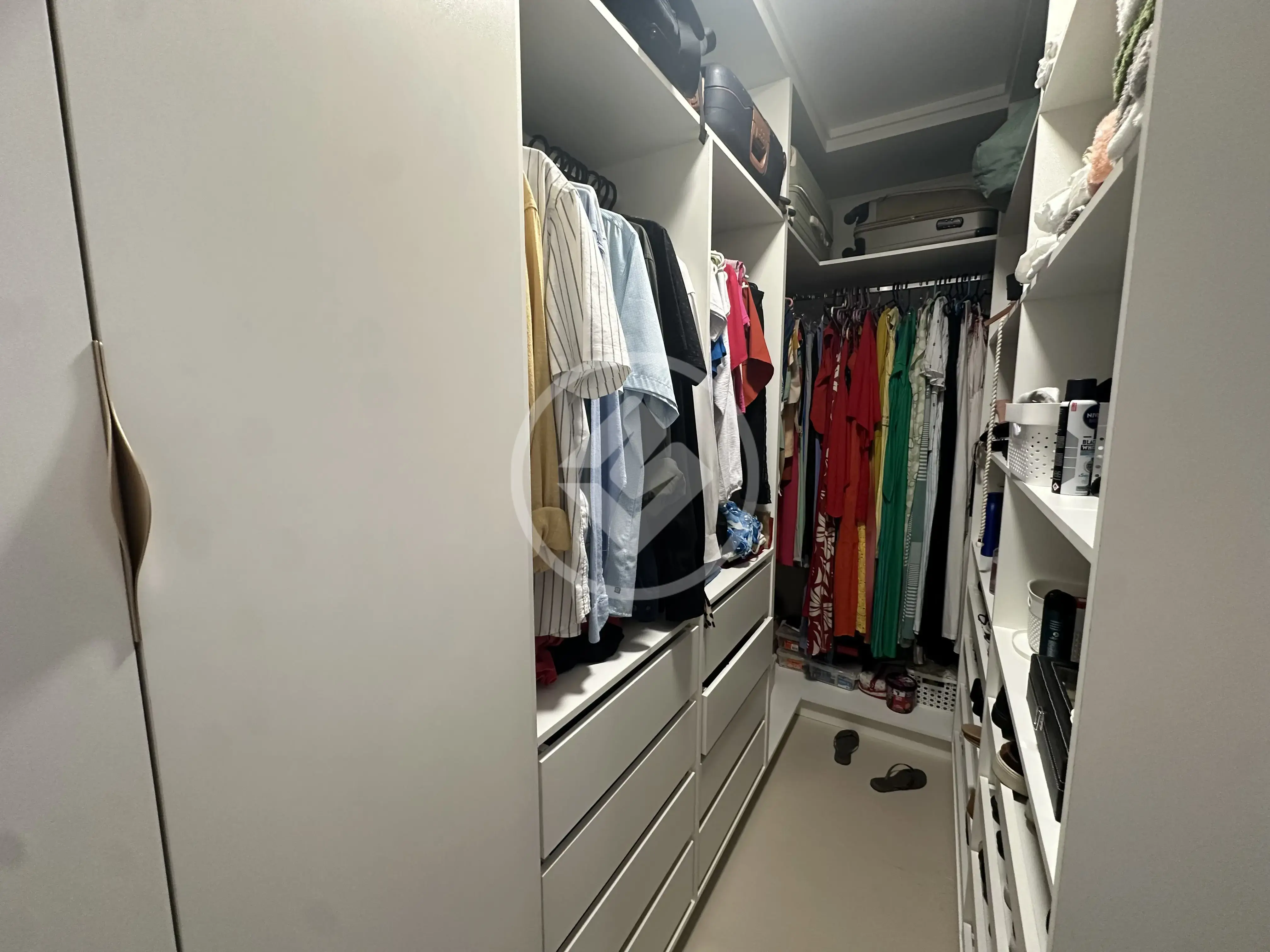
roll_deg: -0.7
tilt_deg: -7.2
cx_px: 635
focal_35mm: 14
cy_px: 476
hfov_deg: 102.1
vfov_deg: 85.7
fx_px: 514
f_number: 2.2
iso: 320
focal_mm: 2.22
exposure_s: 1/60
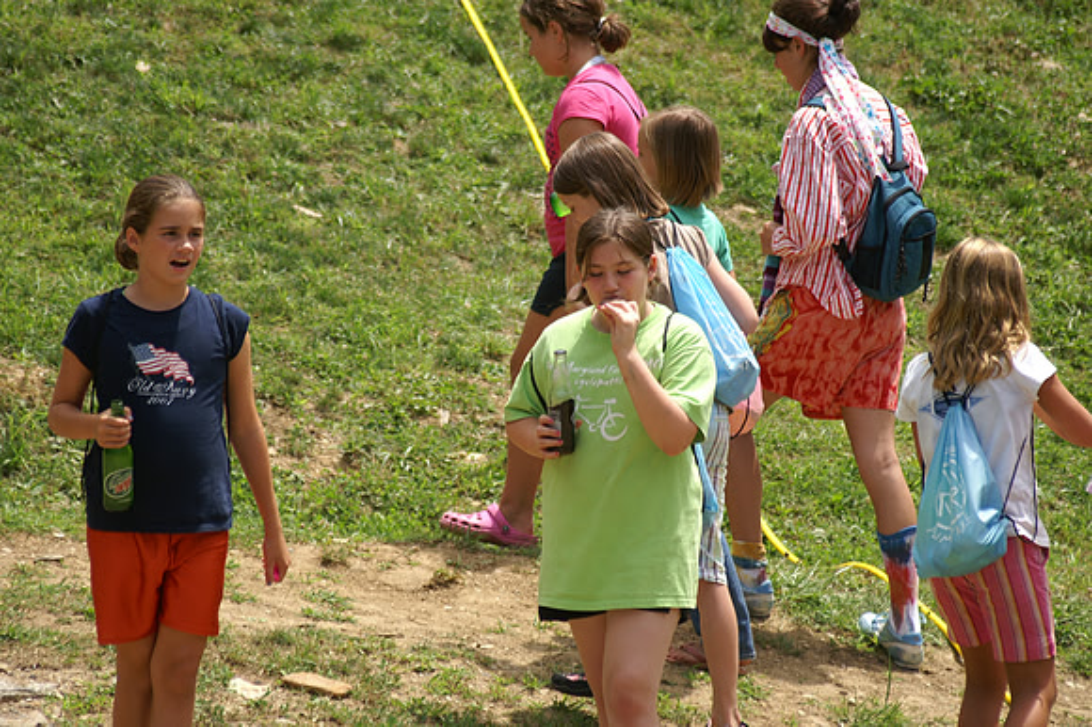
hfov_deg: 9.2
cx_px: 546
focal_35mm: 225
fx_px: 6821
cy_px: 364
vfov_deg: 6.1
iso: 100
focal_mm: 150
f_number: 5
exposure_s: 1/500
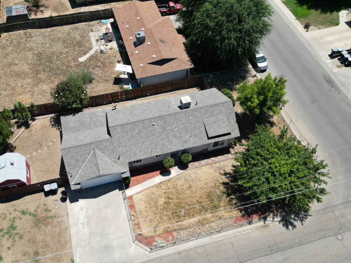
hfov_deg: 58.2
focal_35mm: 31
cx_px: 156
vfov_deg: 45.3
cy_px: 149
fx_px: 314
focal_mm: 6.72
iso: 110
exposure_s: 1/2500
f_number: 1.7
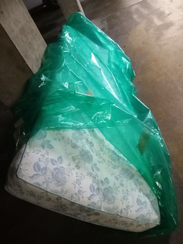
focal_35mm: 26
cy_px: 122
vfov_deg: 67.3
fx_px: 183
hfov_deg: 53.1
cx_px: 92
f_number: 1.8
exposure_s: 1/20
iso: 1004
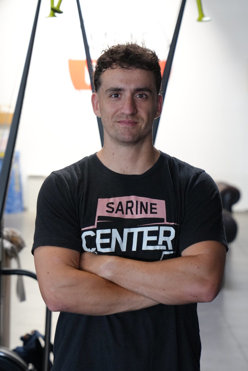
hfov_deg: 13.1
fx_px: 1083
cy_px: 186
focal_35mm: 105
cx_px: 124
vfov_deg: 19.4
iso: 3200
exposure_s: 1/160
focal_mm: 70
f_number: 4
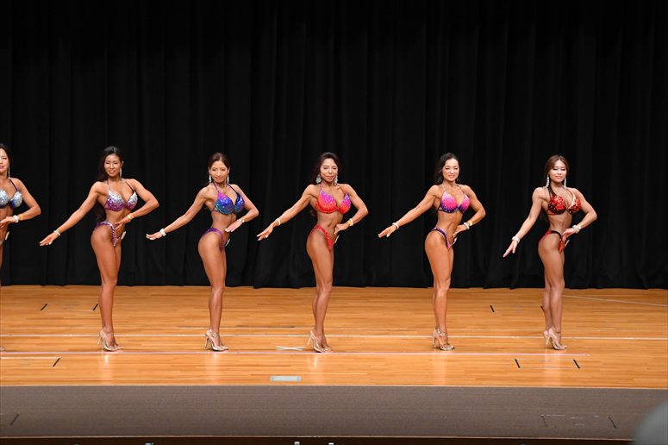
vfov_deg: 9.9
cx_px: 334
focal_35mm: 138
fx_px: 2559
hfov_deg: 14.9
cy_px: 222
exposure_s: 1/400
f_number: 5.6
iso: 3200
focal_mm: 92
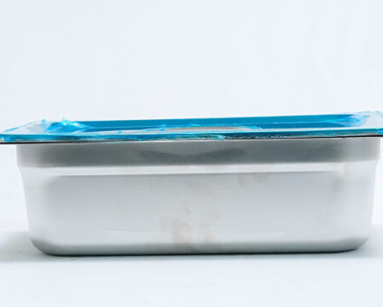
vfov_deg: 13.6
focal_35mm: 113
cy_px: 135
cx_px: 190
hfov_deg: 17.0
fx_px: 1281
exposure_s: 1/125
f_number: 10
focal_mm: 52
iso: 3200
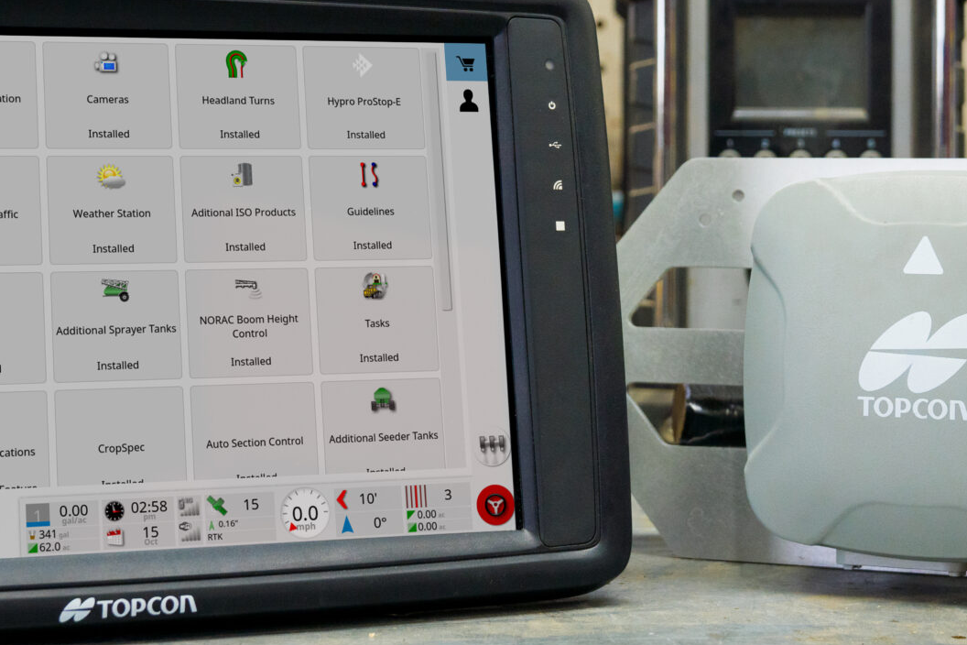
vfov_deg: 14.0
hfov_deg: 21.0
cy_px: 98
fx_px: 2605
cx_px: 578
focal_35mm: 97
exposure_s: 1/125
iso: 640
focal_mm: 40
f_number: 4.5
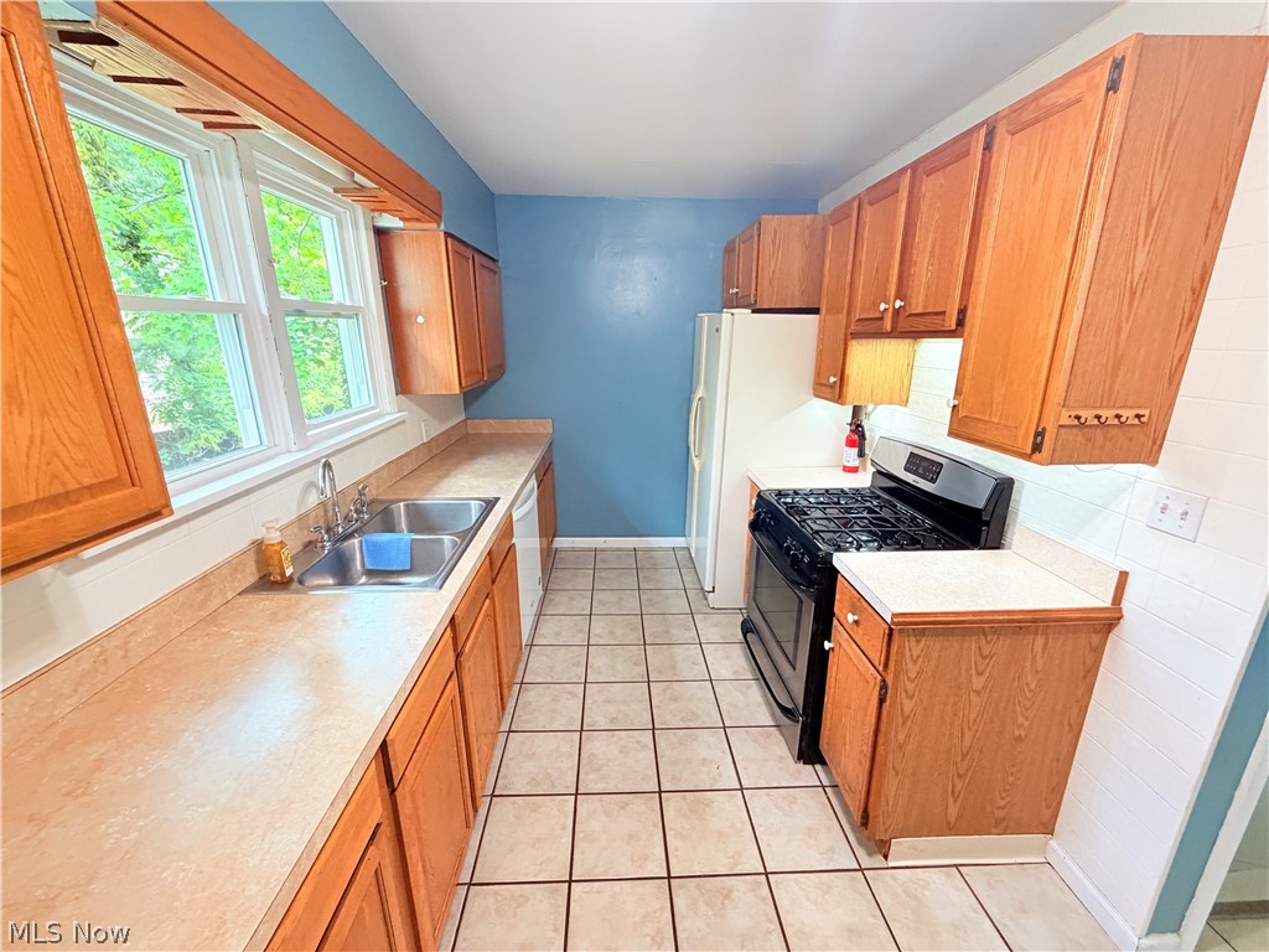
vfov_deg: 85.7
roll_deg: +0.3
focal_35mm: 14
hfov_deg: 102.1
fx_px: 513
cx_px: 634
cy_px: 476
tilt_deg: -16.1
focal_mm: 2.22
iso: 320
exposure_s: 1/65
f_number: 2.2
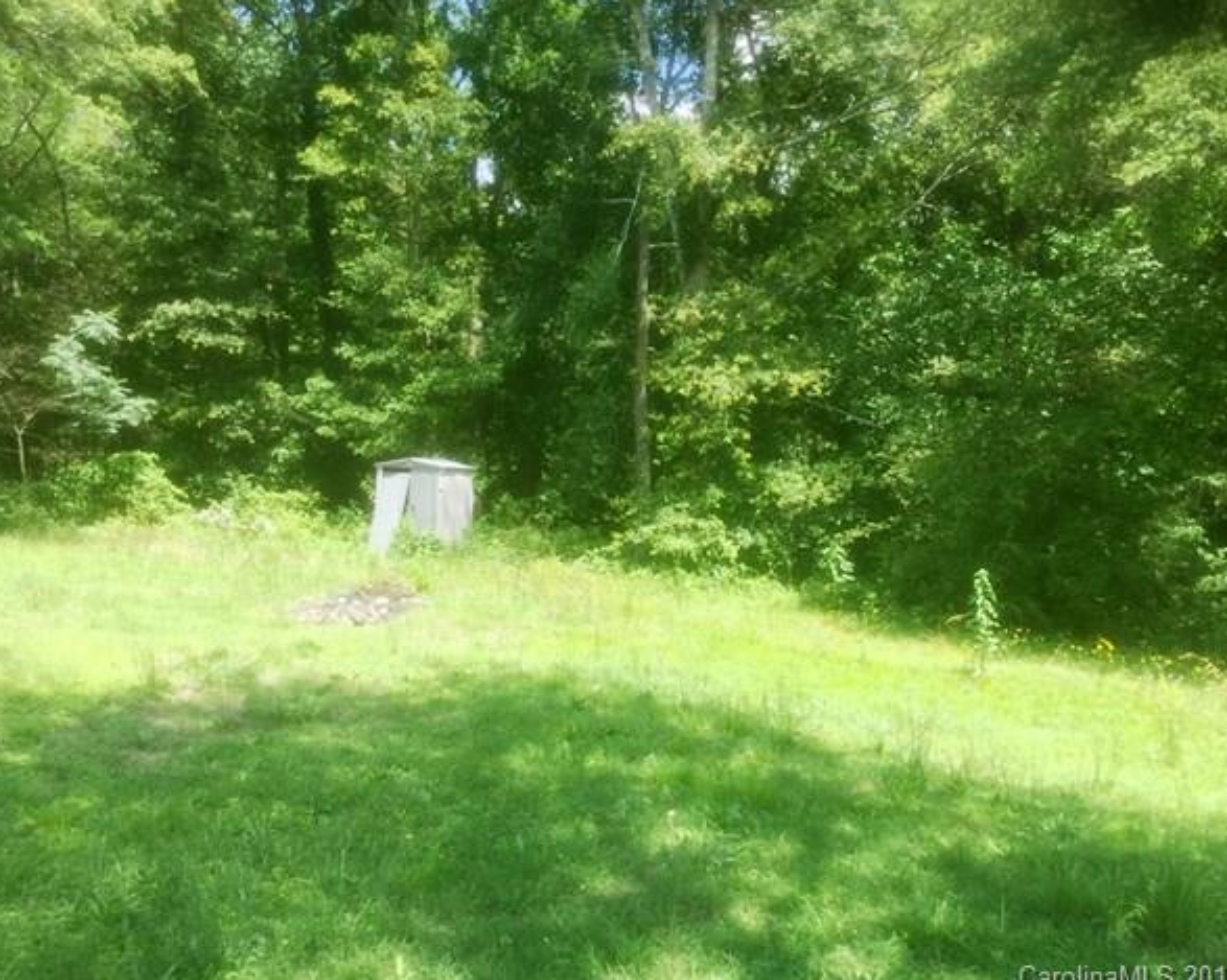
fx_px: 1198
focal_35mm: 33
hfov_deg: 54.2
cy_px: 495
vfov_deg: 44.5
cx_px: 589
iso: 25
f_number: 2.4
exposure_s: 1/303
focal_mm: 3.3
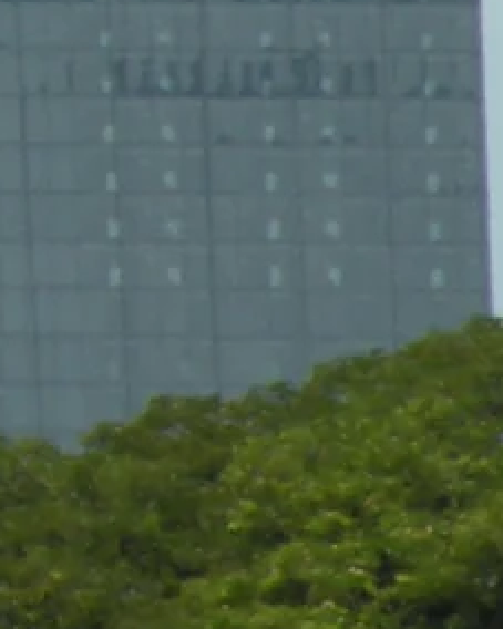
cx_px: -1866
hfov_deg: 1.5
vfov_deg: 1.9
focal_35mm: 1021
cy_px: -1011
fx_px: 19010
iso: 64
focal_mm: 22.9
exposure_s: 1/270
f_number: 7.1
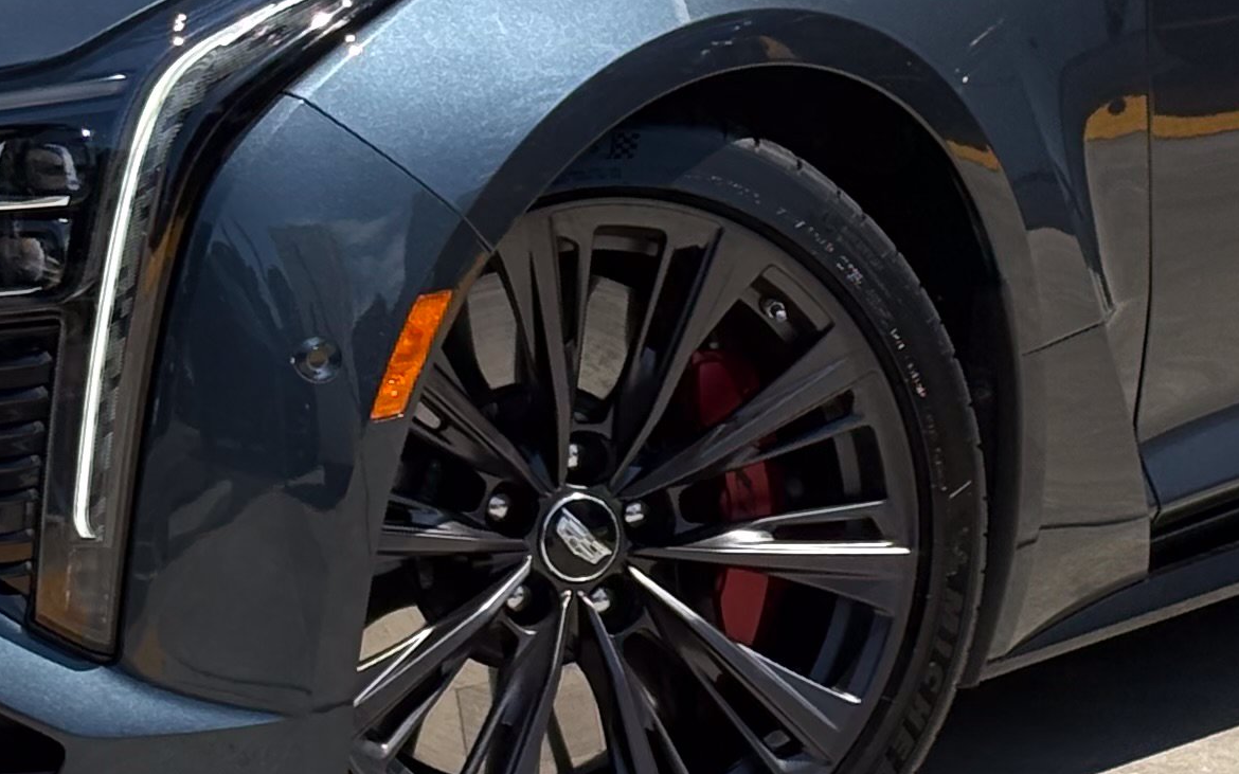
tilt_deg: -8.6
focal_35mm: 190
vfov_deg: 6.9
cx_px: 590
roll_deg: +0.2
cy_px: 276
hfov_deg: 11.0
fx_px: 6415
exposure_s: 1/4065
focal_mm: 5.96
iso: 50
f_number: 1.6
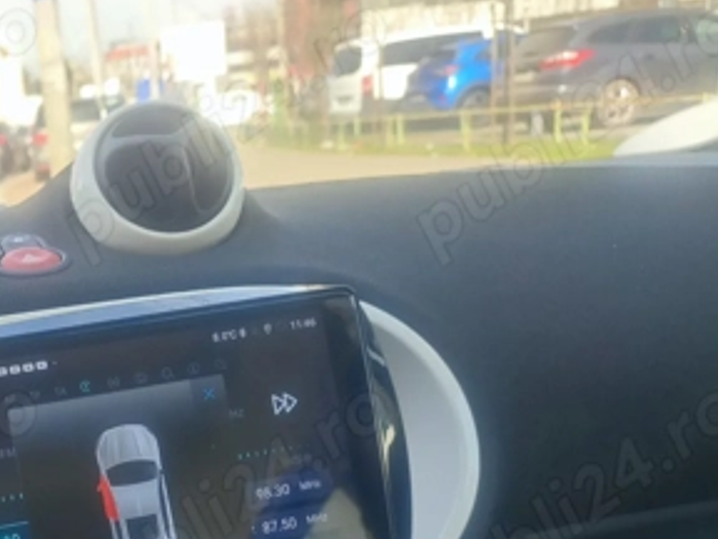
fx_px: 1079
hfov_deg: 34.4
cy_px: 537
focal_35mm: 52
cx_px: 50
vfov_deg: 26.6
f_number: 1.9
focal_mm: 6.04
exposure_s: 1/50
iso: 96
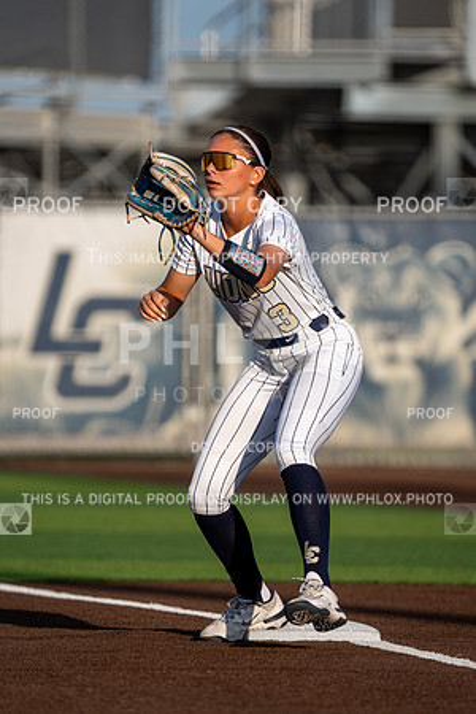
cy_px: 357
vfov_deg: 4.1
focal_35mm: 506
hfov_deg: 2.7
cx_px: 238
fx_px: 10035
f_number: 6.3
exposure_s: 1/1250
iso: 400
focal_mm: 506
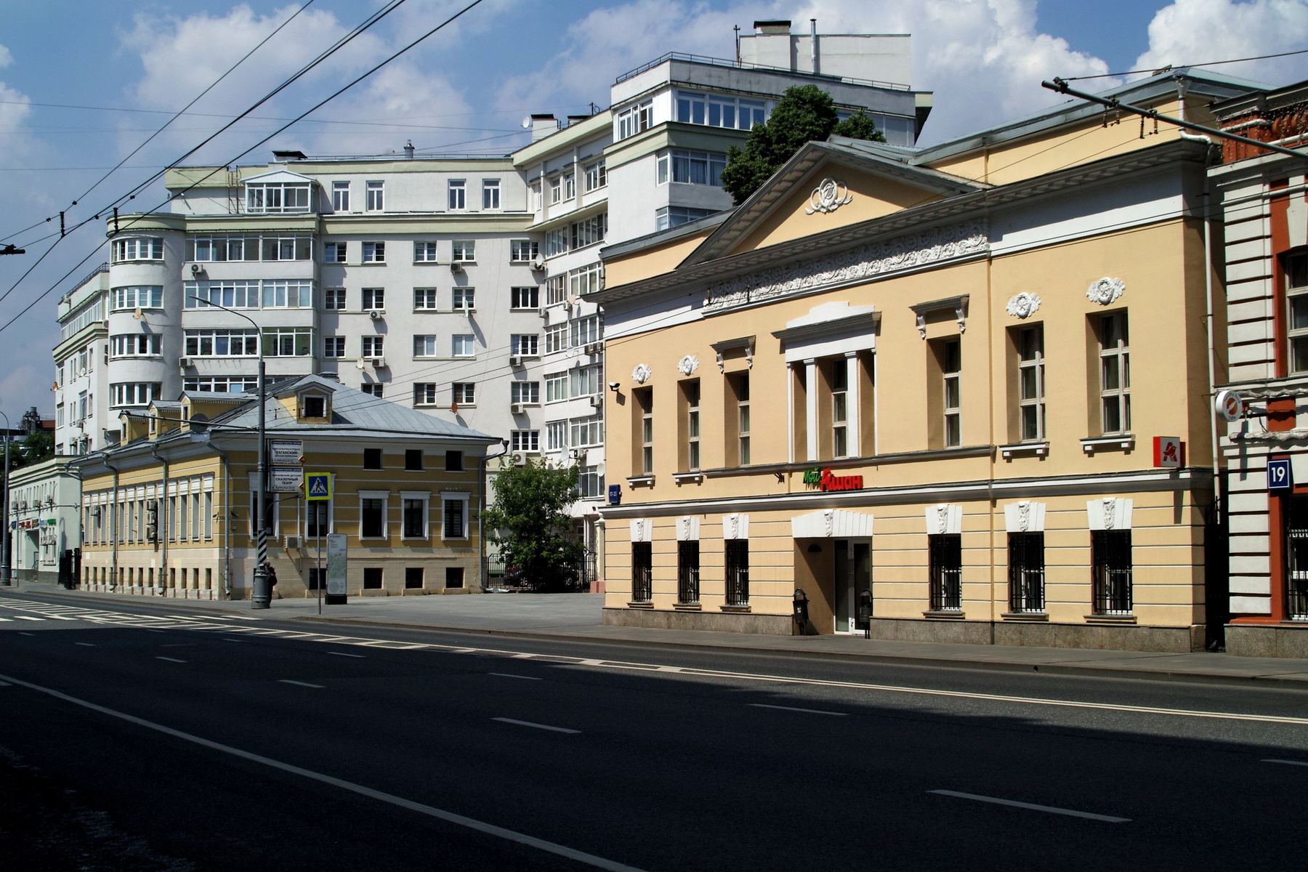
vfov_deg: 28.6
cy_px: 436
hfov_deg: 41.9
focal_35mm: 47
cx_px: 654
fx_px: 1708
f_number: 11
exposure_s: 1/320
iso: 100
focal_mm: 28
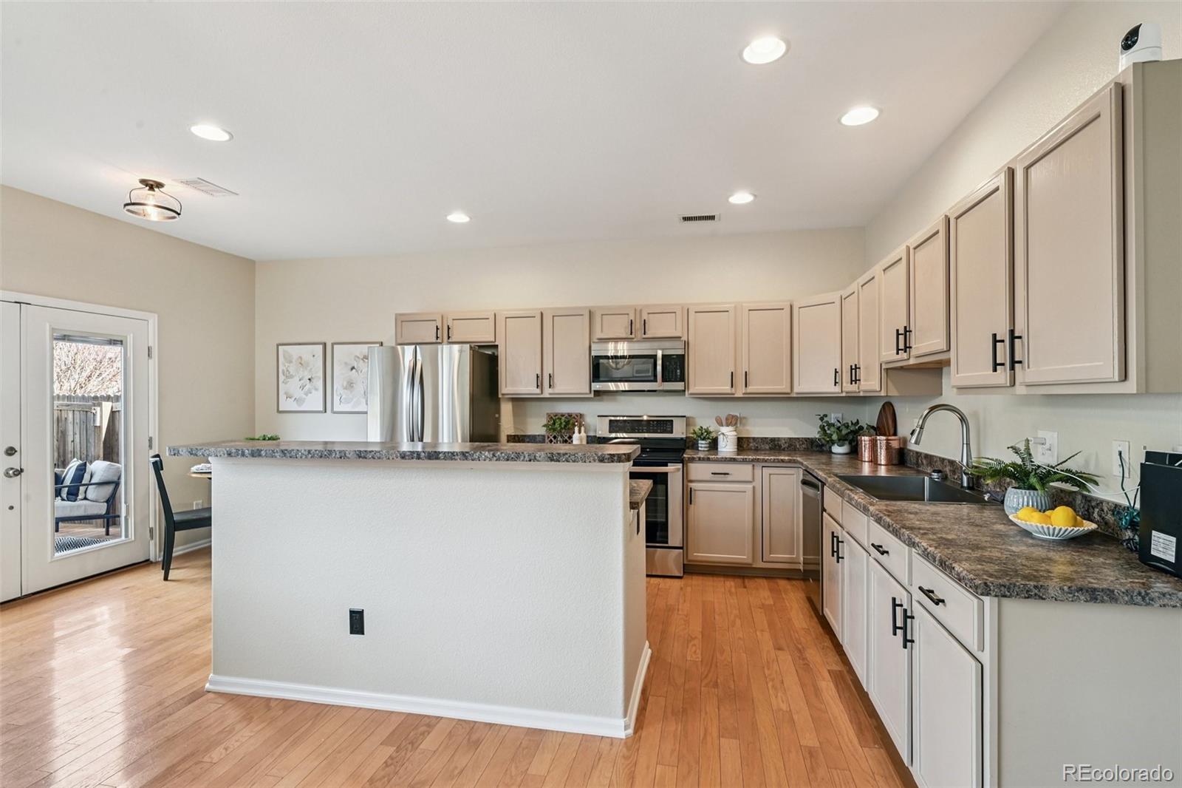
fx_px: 558
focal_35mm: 17
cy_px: 394
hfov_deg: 93.3
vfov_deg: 70.4
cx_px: 591
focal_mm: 17
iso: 400
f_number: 10
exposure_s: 1/15
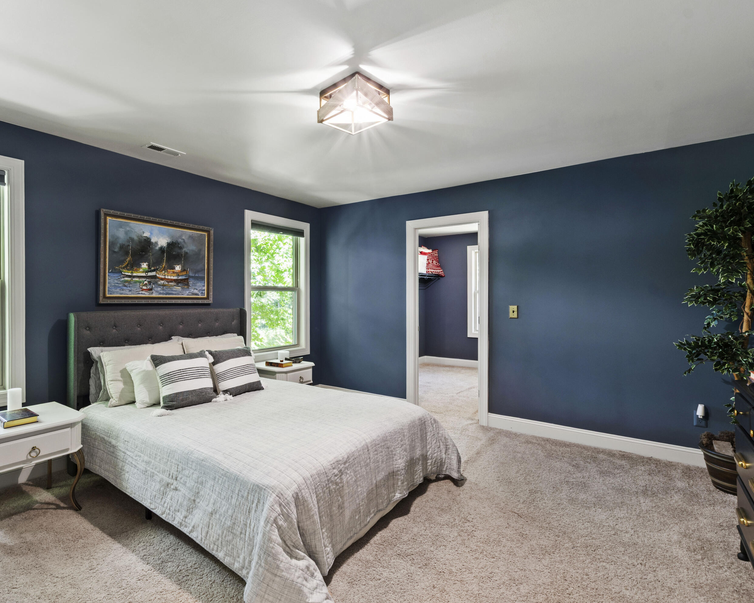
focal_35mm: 17
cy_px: 300
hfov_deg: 89.1
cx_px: 327
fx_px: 379
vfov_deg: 77.0
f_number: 8
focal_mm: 10
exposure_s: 3
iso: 100
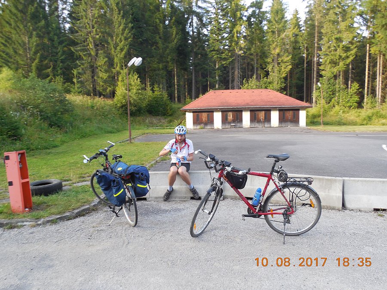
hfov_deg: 69.4
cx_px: 194
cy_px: 145
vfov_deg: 54.9
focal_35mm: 25
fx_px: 279
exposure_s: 1/60
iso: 125
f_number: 3.3
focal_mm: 4.5
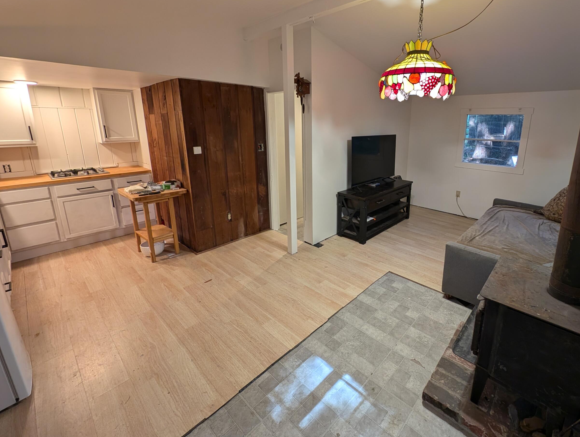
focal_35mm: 15
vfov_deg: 81.2
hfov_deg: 97.2
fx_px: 252
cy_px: 181
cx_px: 339
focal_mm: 2.23
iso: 51
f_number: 1.95
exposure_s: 1/24
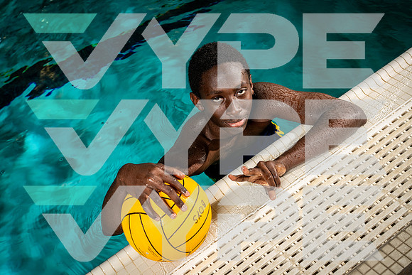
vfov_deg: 25.5
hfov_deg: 37.5
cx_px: 206
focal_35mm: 53
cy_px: 138
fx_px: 607
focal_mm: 53
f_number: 5.6
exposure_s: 1/250
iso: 640
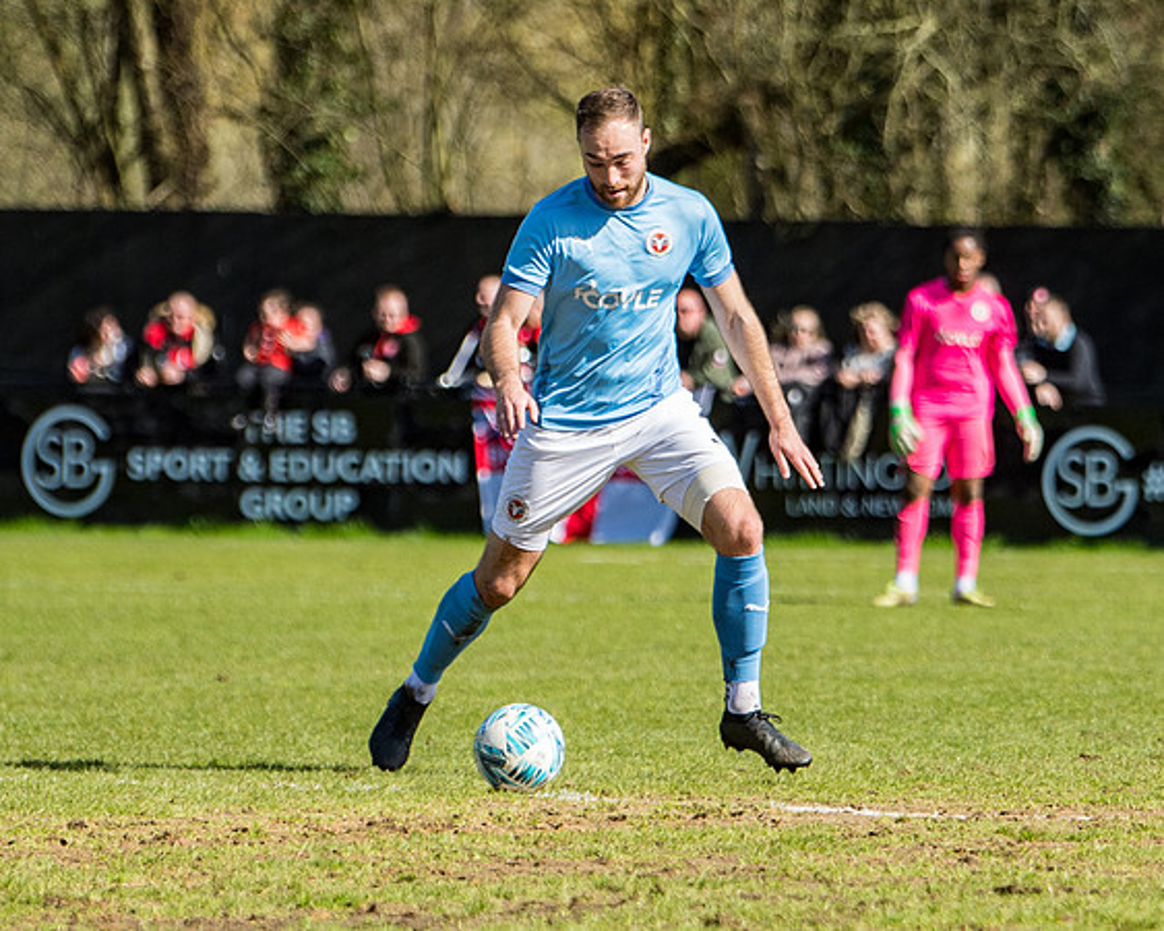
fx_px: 13673
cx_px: 798
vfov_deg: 3.9
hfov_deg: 4.9
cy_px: 662
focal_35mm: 397
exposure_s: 1/5000
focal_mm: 160
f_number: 3.2
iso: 400
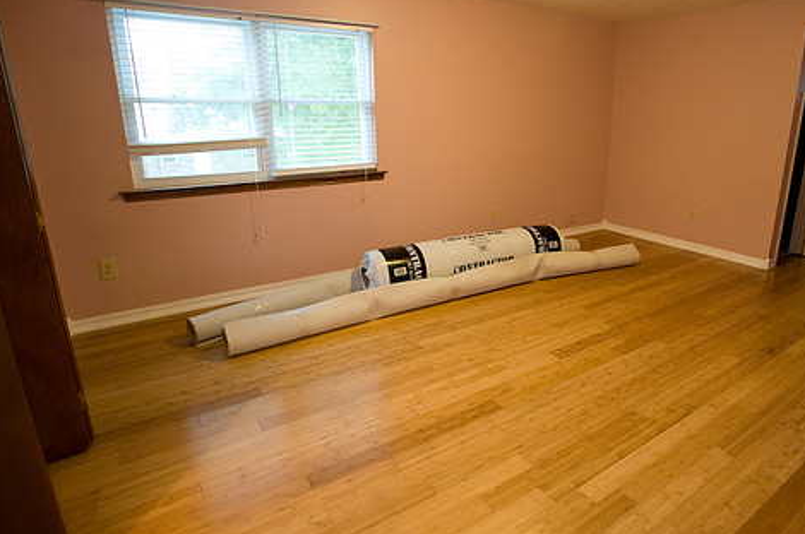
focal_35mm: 21
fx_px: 469
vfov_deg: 59.2
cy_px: 241
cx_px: 464
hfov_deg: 80.7
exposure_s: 1/30
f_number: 4
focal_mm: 17
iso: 1250
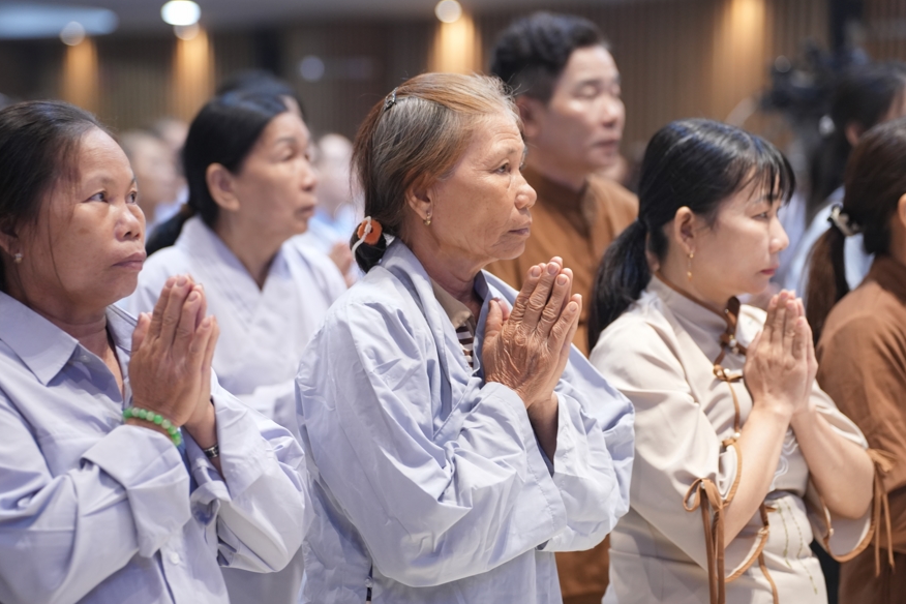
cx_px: 404
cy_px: 329
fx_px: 2466
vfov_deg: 14.0
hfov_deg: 20.8
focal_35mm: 98
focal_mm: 88
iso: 2000
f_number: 2.8
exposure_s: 1/100
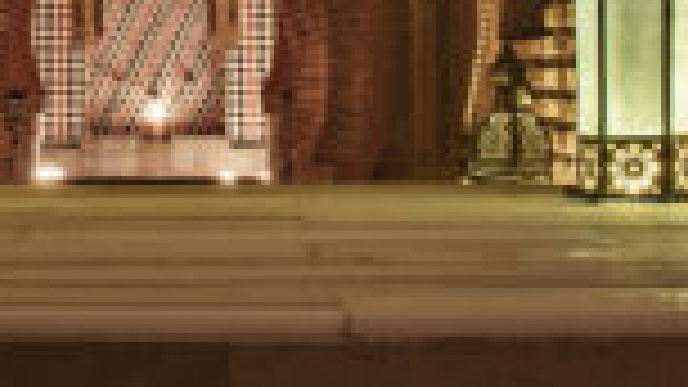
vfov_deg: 7.1
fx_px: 3064
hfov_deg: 12.7
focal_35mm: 168
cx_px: 85
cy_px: -115
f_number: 8
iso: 100
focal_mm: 24
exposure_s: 6
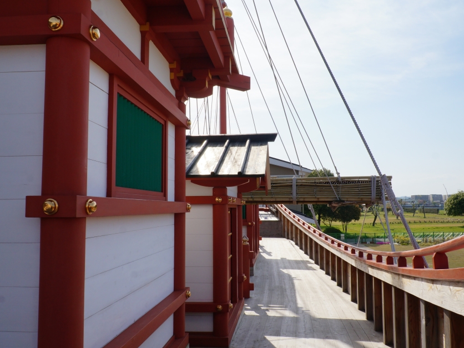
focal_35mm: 31
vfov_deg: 45.4
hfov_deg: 58.3
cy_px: 179
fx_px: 416
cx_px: 251
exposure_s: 1/320
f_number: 13
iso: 200
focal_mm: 18
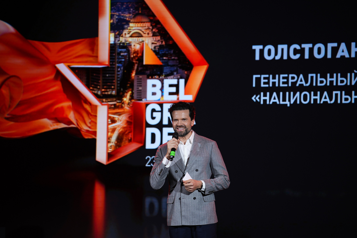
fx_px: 1507
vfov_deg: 9.0
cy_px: 119
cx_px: 178
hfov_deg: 13.5
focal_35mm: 152
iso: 400
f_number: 2.8
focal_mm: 152
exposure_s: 1/320
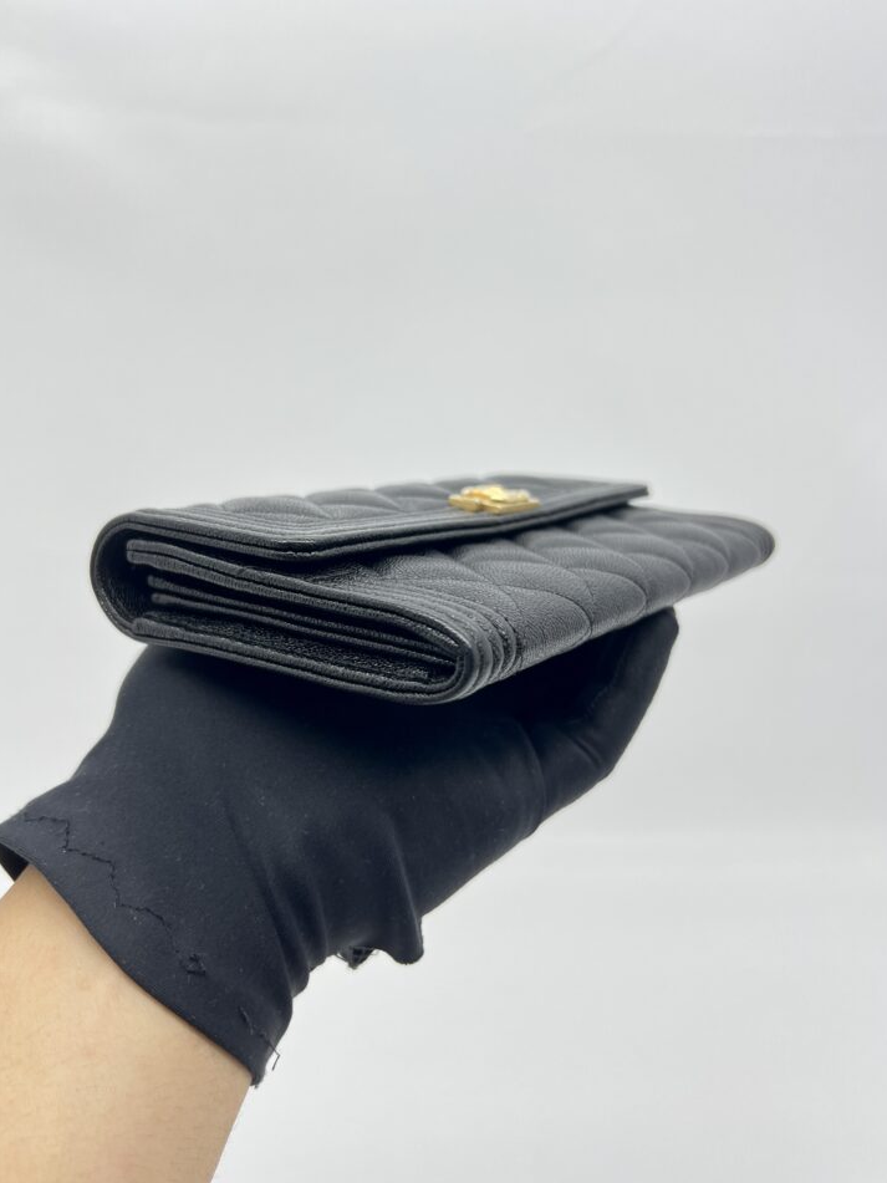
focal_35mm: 28
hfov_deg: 49.7
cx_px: 414
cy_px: 607
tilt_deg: -18.0
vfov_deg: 63.4
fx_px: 957
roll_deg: -1.4
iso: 32
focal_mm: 5.7
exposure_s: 1/104
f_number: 1.5
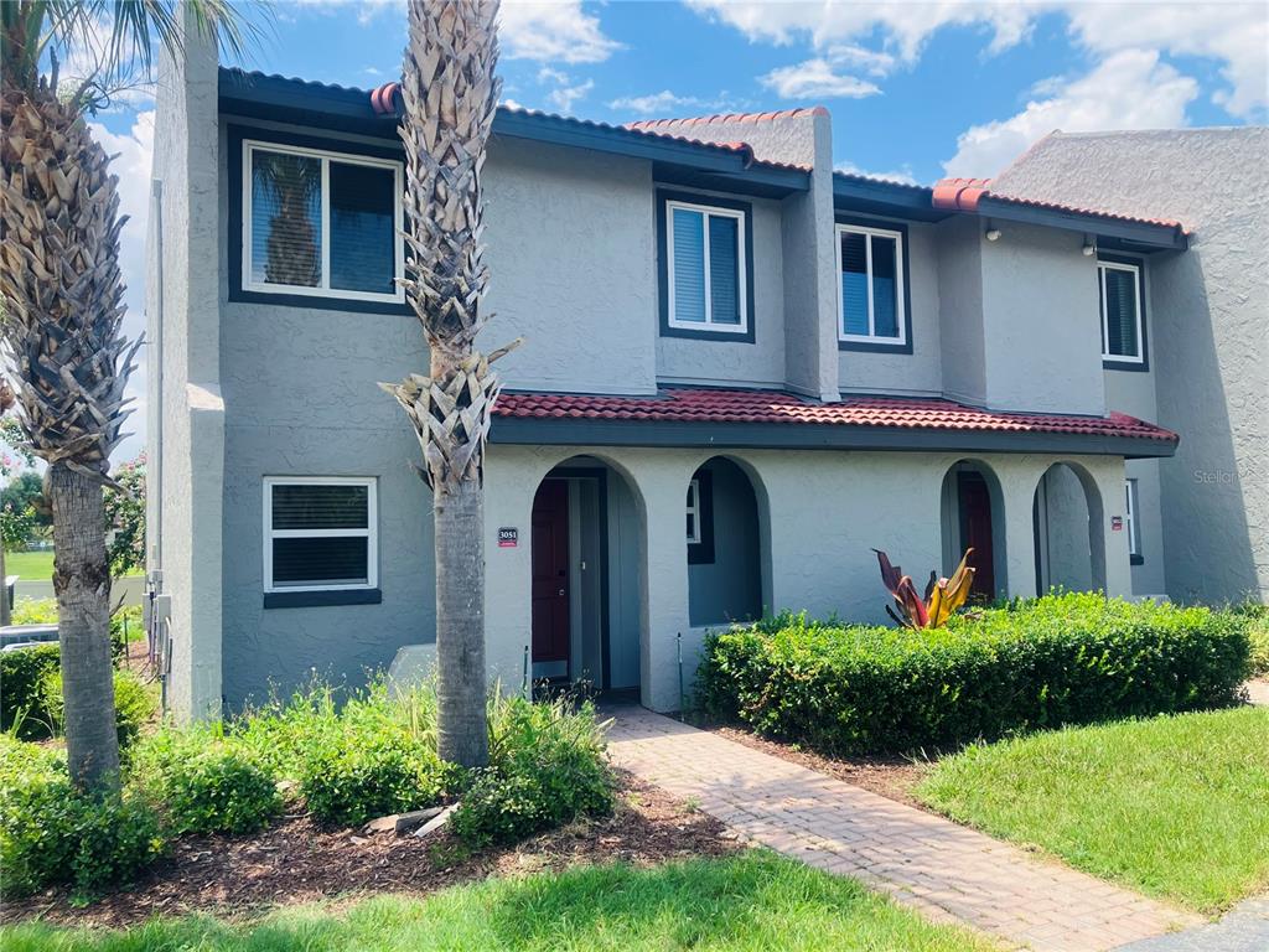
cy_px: 476
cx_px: 634
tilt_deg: +2.6
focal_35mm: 28
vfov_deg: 49.7
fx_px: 1026
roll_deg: +1.1
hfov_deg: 63.4
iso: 32
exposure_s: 1/704
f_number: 1.8
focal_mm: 3.99
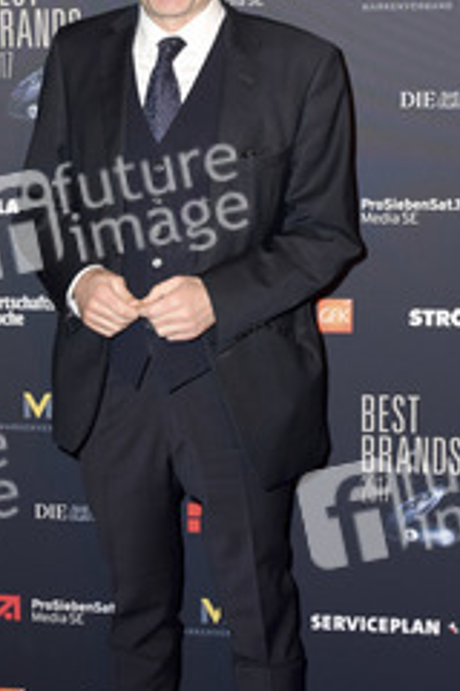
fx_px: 1150
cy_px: 357
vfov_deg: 33.4
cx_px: 184
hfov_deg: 22.6
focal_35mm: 60
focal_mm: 24
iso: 640
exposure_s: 1/160
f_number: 4.5
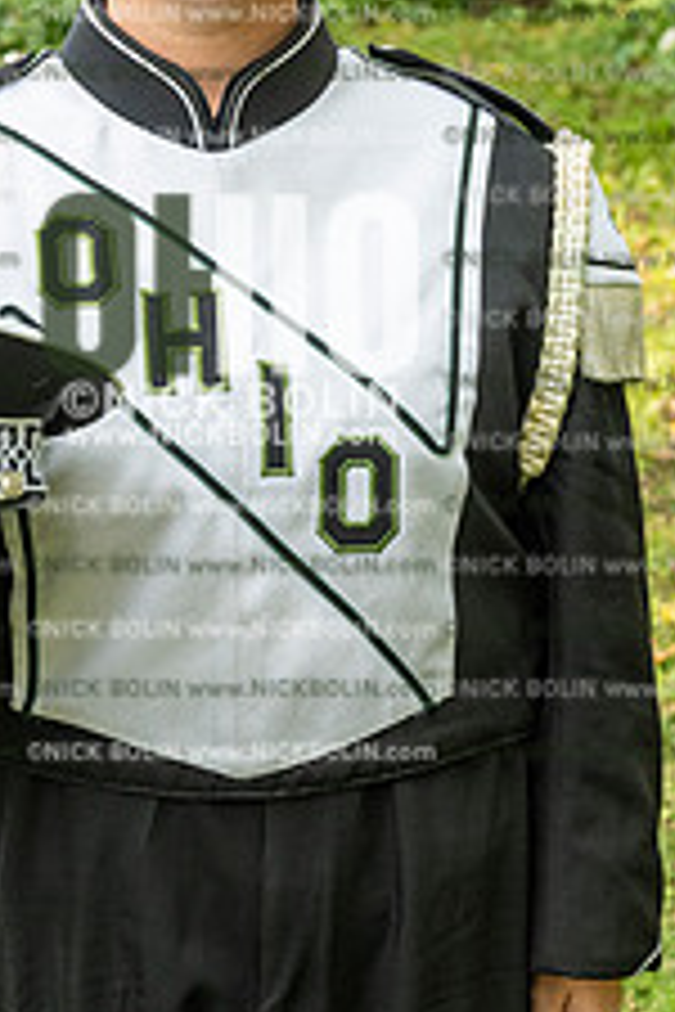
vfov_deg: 20.3
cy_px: 319
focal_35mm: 100
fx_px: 2812
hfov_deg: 13.7
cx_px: 230
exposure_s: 1/640
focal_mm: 50
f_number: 5.6
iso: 1000
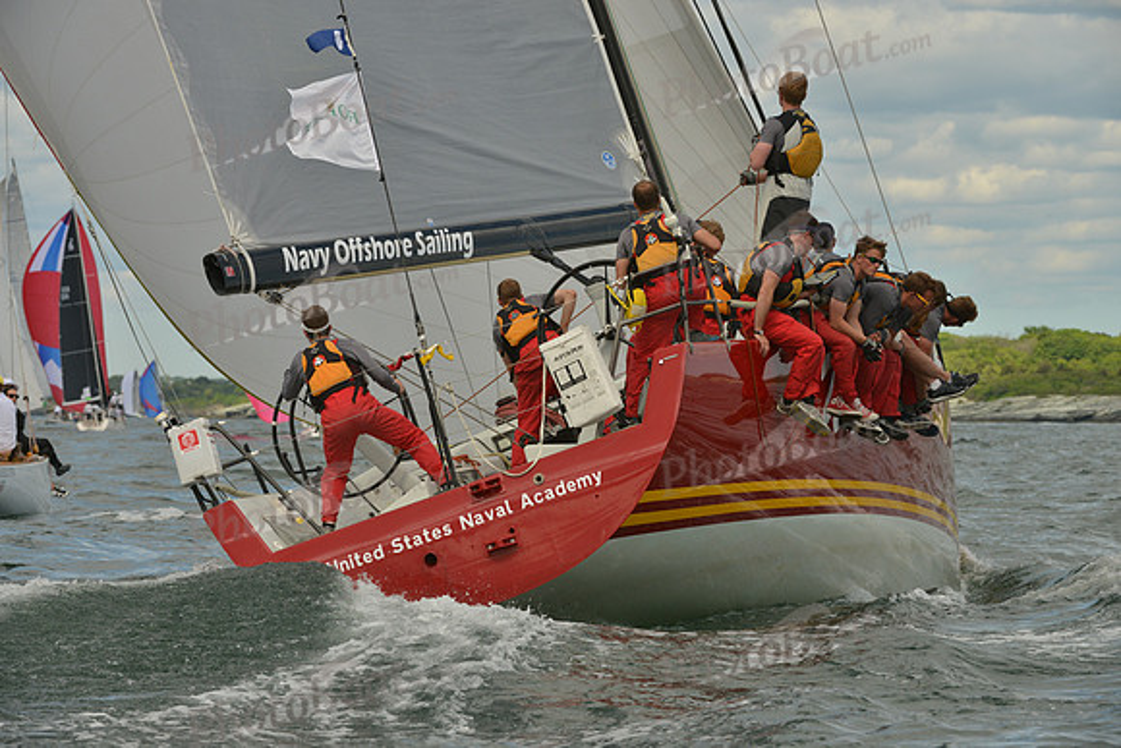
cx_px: 560
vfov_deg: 6.9
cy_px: 374
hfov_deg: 10.3
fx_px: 6229
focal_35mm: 200
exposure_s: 1/800
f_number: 10
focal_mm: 200
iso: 400
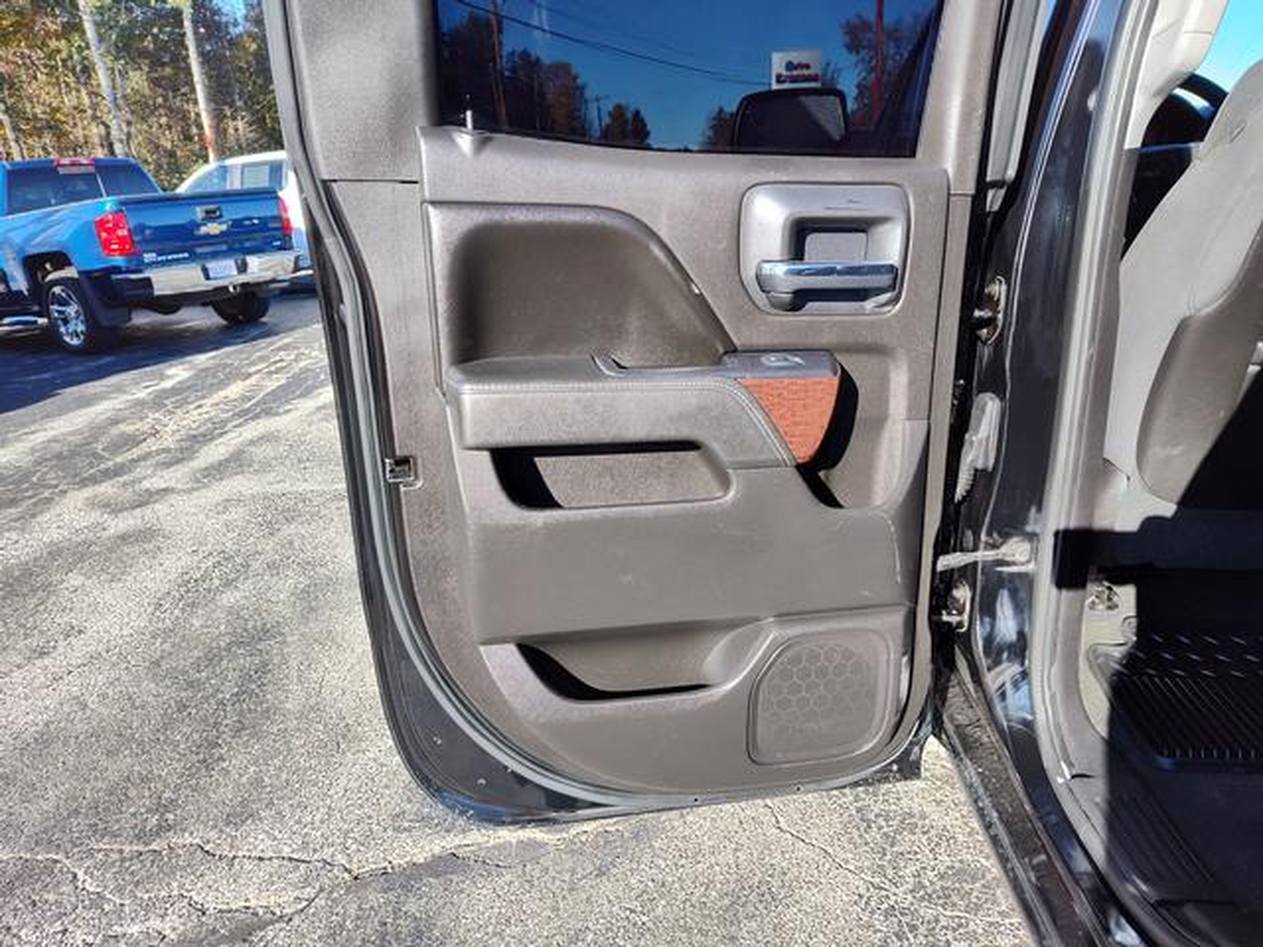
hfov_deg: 73.9
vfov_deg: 58.9
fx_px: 839
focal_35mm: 23
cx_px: 632
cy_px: 474
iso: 100
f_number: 1.88
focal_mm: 5.56
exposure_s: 1/742
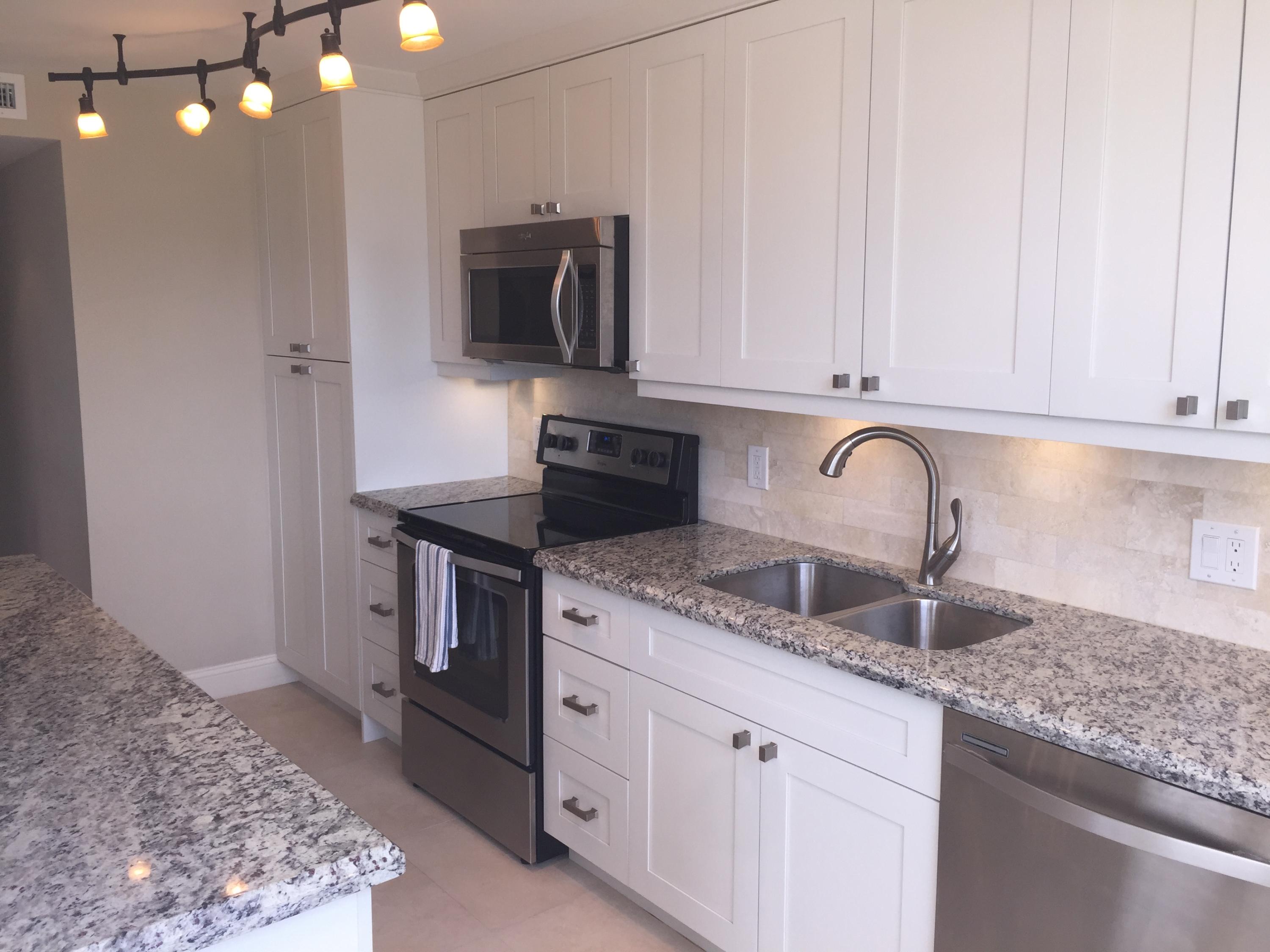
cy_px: 476
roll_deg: -1.6
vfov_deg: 48.2
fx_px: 1064
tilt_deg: -6.5
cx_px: 635
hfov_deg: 61.7
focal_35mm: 29
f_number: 2.2
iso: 32
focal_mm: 4.15
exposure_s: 1/120
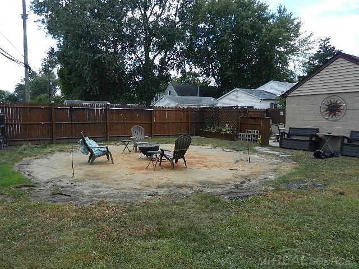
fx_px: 259
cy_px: 134
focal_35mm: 25
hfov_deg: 69.4
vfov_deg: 54.9
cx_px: 180
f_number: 3.5
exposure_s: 1/800
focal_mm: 4.5
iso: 160
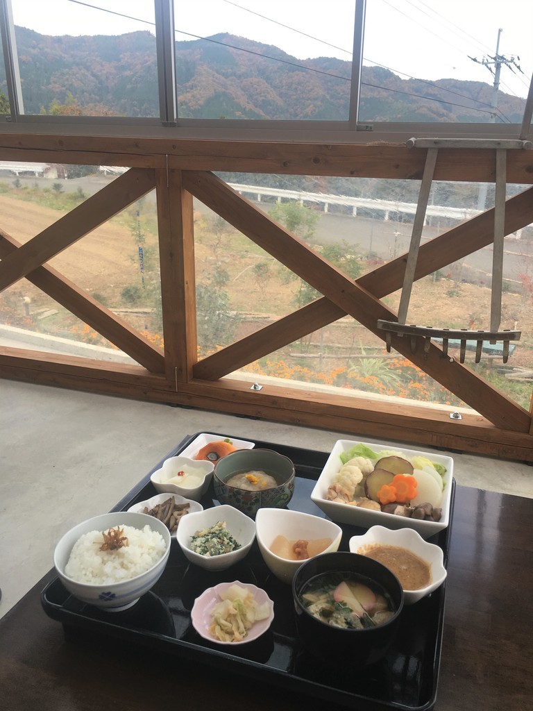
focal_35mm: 29
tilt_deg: -20.6
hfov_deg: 48.2
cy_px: 356
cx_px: 266
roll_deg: -0.9
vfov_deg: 61.7
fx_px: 595
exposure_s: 1/264
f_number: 2.2
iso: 25
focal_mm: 4.15
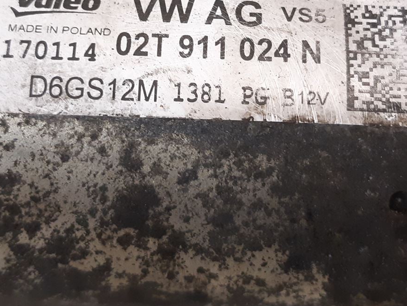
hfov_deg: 31.7
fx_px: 717
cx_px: 193
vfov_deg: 23.5
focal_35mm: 61
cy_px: 43
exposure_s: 1/50
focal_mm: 3.93
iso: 200
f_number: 1.7
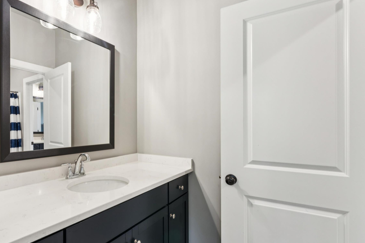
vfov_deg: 64.5
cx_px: 120
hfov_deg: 83.7
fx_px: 193
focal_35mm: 19
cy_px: 124
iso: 400
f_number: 13
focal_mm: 14
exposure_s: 1/4
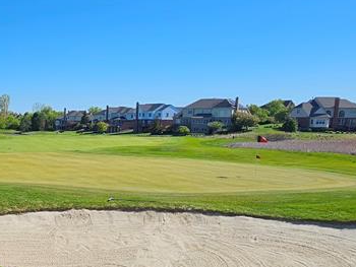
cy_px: 185
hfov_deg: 44.8
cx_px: 41
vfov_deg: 37.2
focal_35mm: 38
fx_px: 391
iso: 50
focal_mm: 2.2
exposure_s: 1/3717
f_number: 2.2
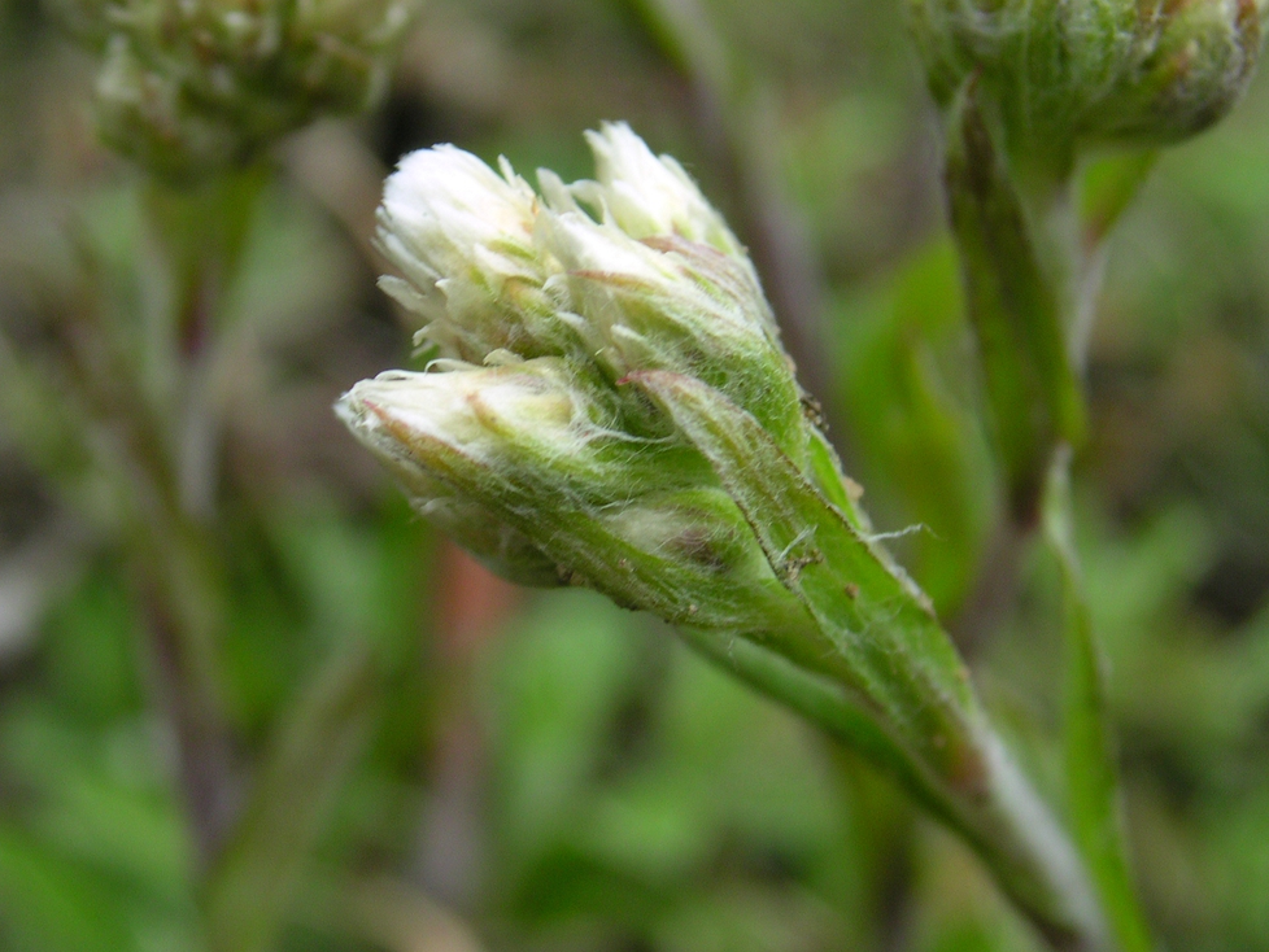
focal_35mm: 67
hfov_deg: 29.0
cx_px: 611
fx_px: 2457
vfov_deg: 21.9
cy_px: 493
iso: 100
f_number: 3.5
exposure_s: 1/224
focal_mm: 9.7
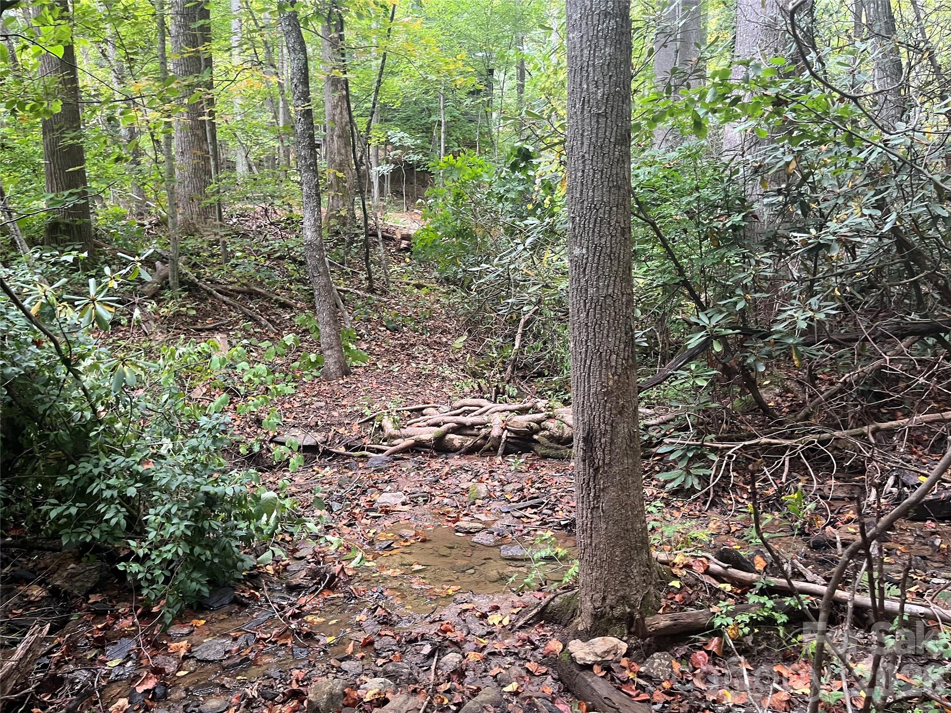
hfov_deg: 67.3
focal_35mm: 26
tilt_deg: -7.0
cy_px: 356
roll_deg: -0.2
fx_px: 714
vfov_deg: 53.1
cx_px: 476
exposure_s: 1/60
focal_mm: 5.1
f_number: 1.6
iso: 160
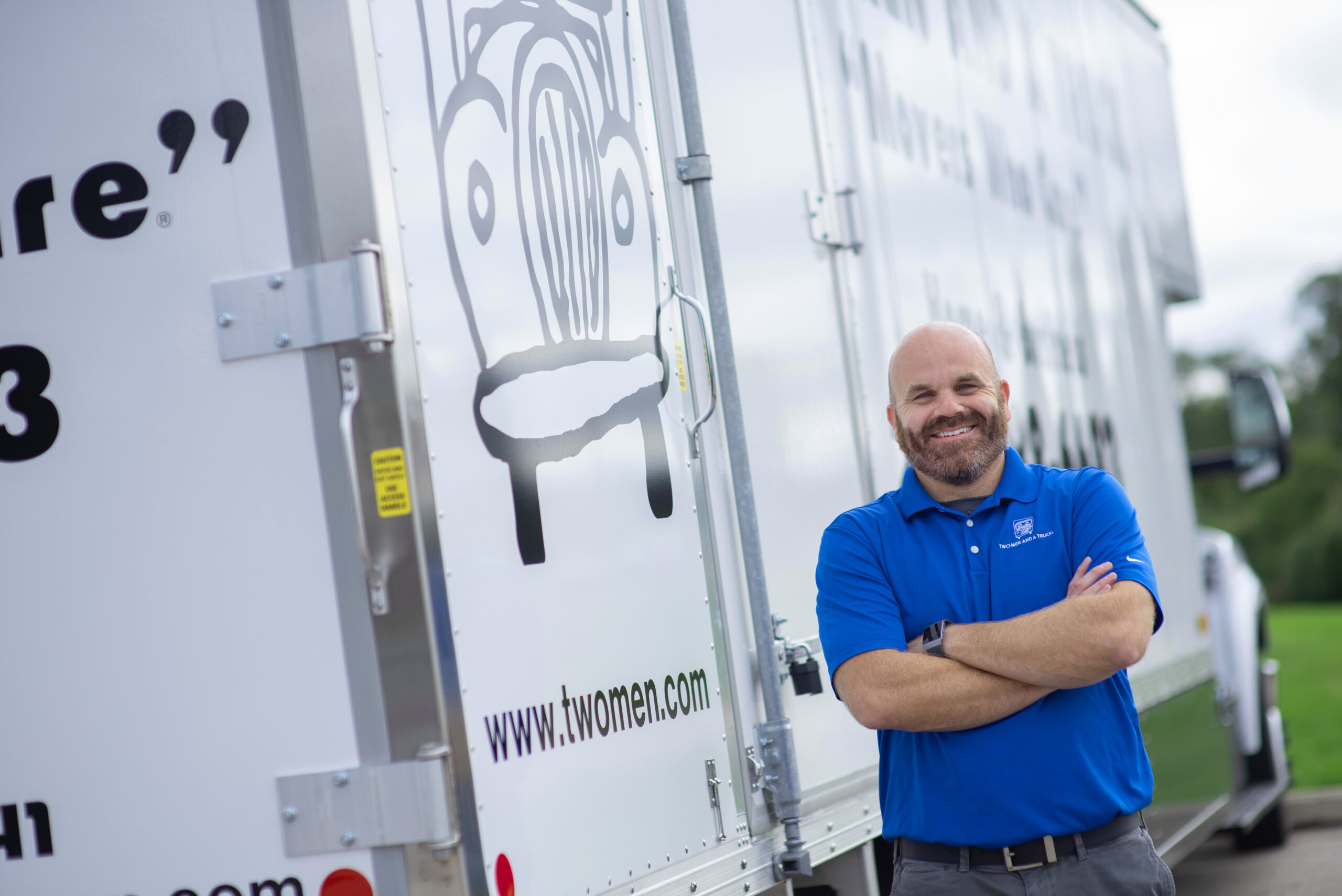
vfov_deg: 16.1
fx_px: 3170
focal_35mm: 85
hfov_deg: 23.9
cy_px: 448
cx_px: 671
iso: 200
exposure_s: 1/2000
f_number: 2.2
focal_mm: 85
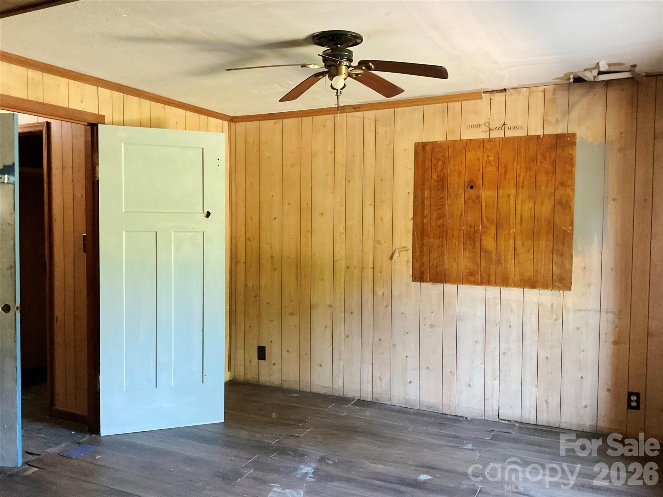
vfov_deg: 48.2
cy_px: 248
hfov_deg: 61.7
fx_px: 555
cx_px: 332
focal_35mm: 29
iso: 320
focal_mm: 3
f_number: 1.8
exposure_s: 1/30
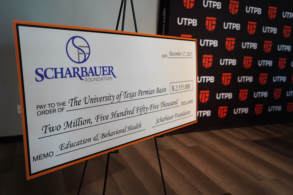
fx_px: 236
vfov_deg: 45.0
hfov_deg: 63.7
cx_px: 146
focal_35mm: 29
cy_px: 98
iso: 4000
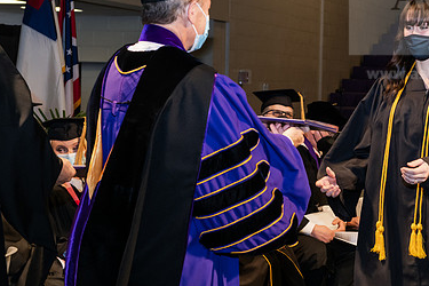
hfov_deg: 21.1
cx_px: 315
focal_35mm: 96
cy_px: 98
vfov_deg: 14.2
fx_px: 1144
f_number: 6.3
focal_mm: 62
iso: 1600
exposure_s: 1/200
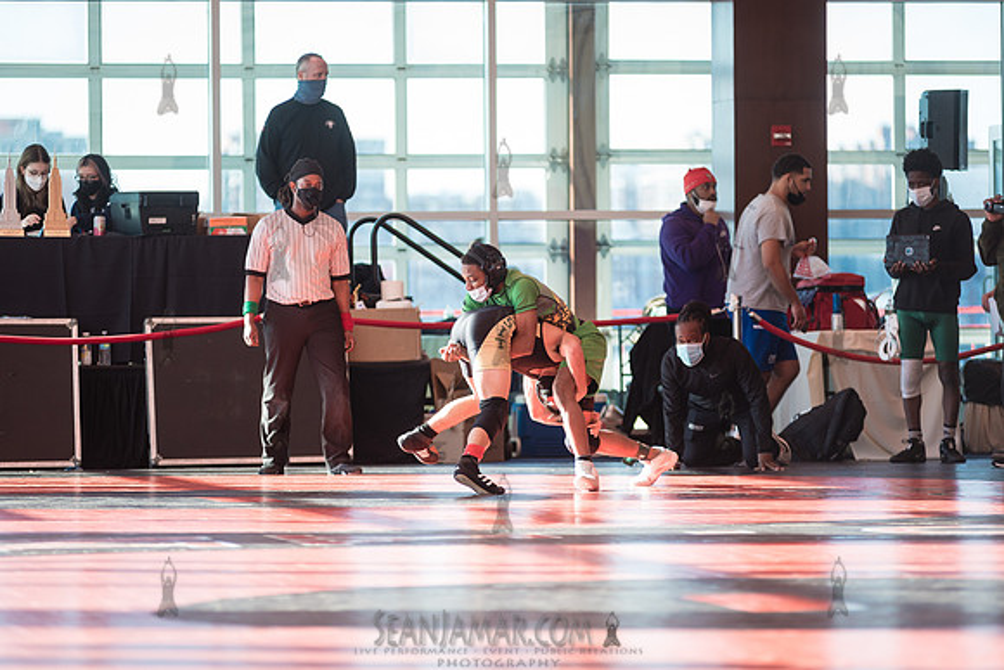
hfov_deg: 10.3
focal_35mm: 200
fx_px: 5579
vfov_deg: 6.9
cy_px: 335
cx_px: 502
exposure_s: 1/400
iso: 400
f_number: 4
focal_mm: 200
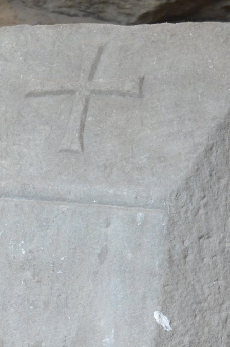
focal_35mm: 97
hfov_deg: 14.0
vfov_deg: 20.7
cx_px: 67
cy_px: 299
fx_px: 934
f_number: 4.5
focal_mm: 29
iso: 3200
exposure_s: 1/30
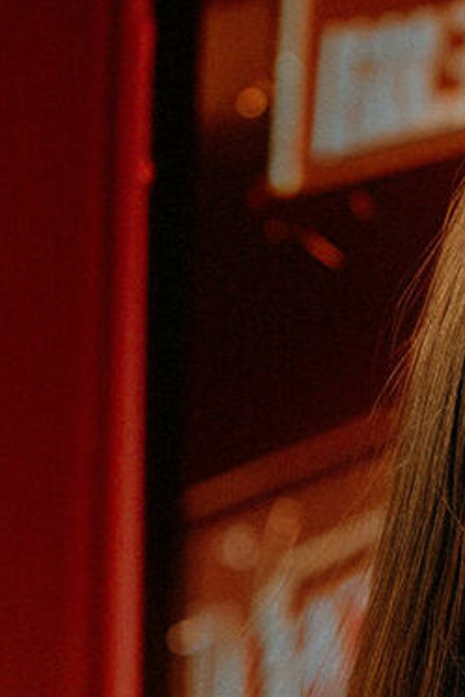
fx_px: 4084
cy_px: 941
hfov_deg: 6.4
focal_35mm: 211
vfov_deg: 9.6
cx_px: 827
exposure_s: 1/60
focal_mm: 50
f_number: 2.2
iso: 500
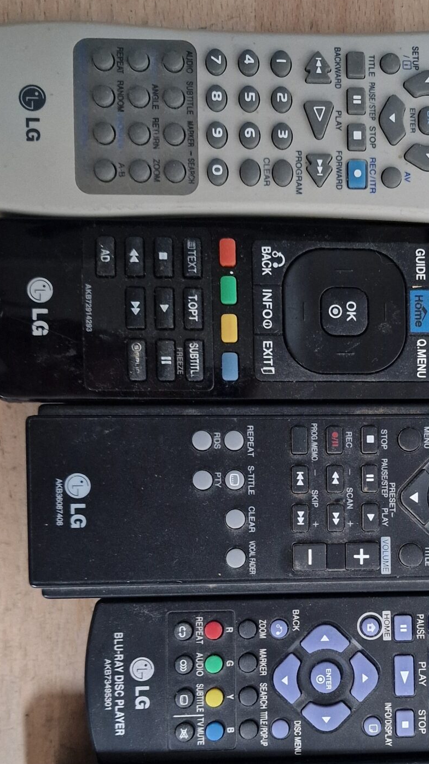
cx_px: 322
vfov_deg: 43.7
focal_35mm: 46
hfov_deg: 25.6
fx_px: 931
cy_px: 536
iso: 640
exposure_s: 1/50
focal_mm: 6.4
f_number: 1.8
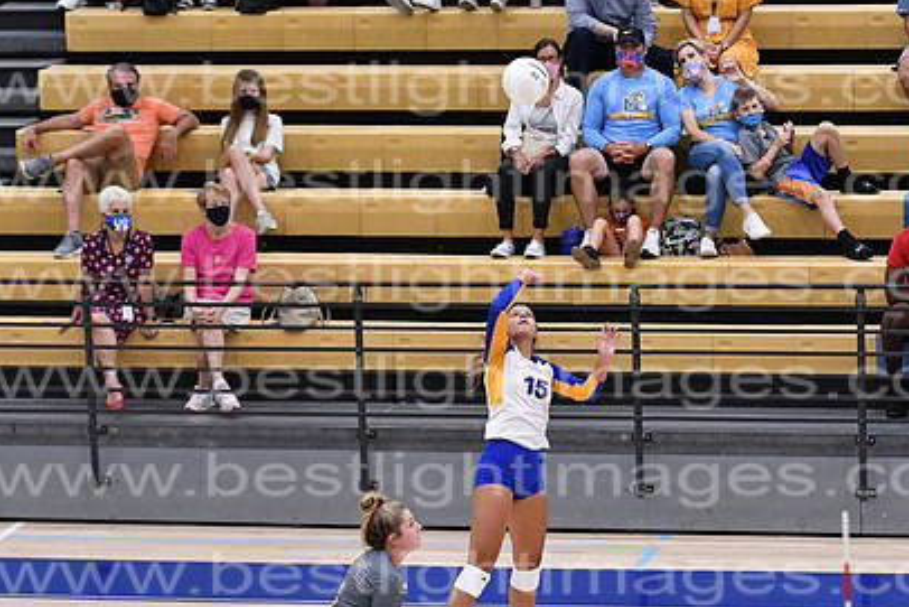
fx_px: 4875
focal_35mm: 193
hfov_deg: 10.7
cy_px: 431
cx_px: 504
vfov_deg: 7.1
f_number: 3.2
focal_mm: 90
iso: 6400
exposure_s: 1/1000
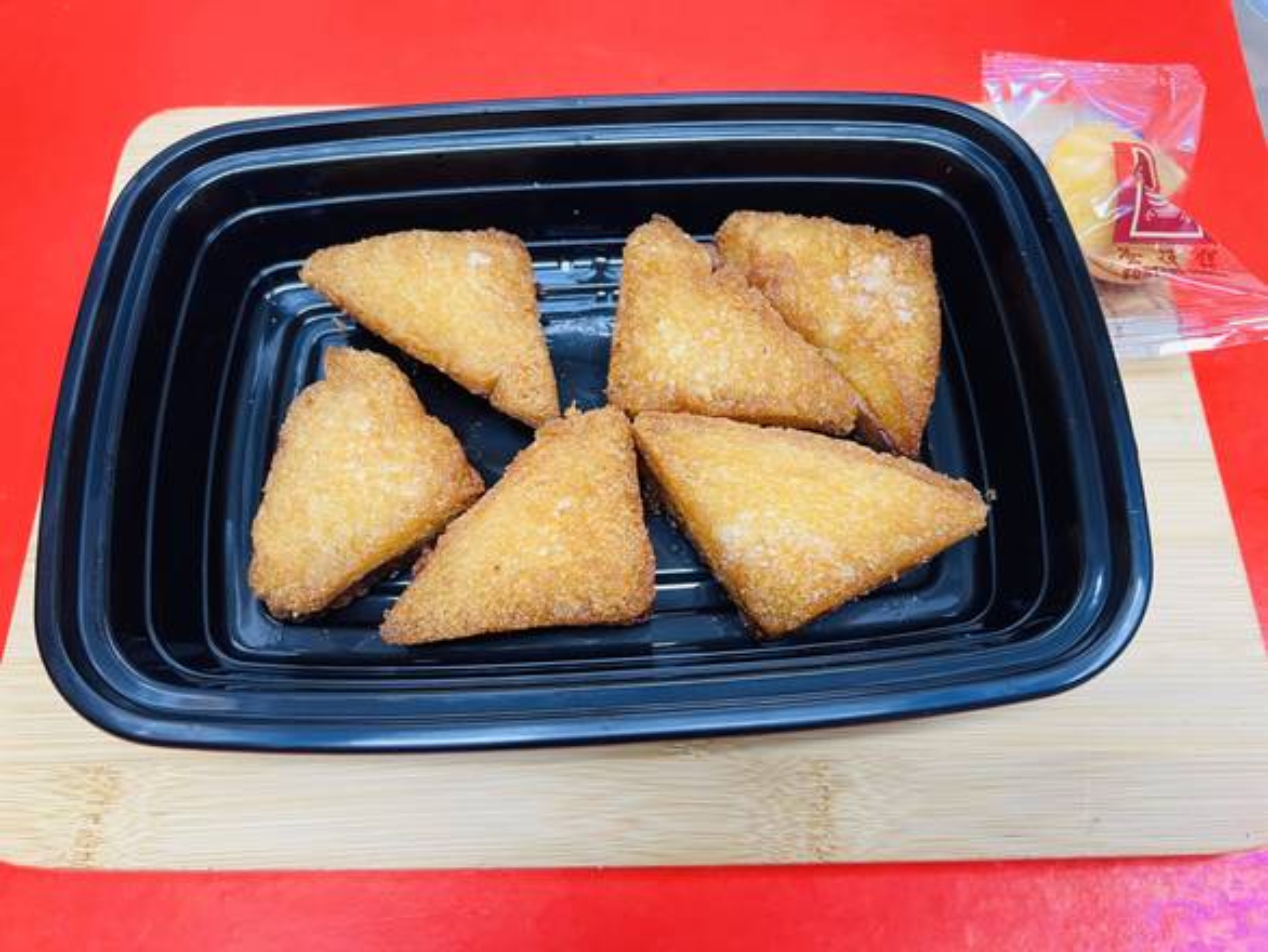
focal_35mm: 26
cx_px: 634
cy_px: 476
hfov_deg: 67.3
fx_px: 953
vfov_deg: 53.1
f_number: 1.5
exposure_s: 1/60
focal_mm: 5.7
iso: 125
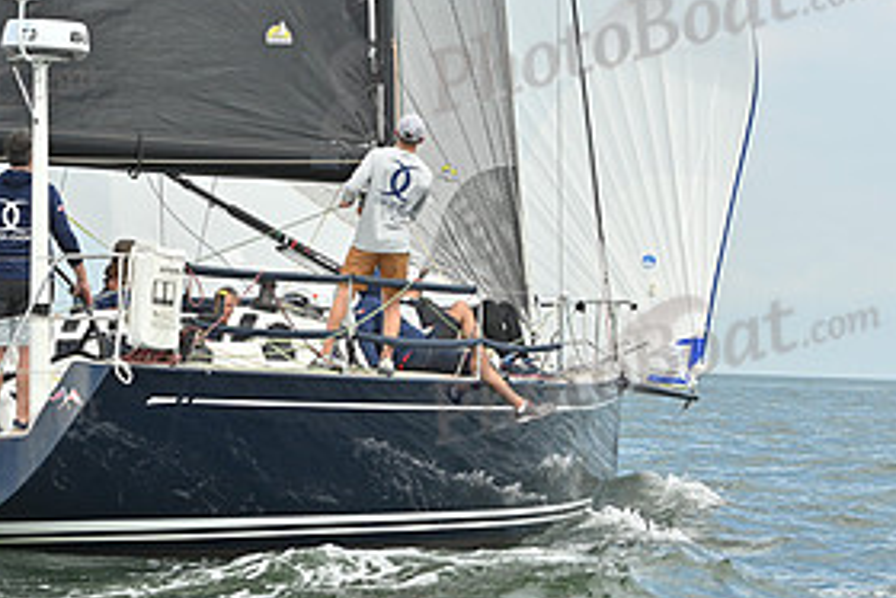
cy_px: 241
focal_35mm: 145
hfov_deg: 14.1
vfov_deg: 9.5
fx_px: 3611
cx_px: 266
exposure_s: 1/1600
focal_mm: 70
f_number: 6.3
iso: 320
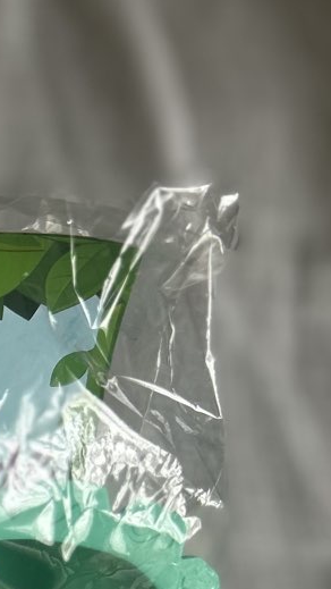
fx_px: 1108
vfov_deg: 26.3
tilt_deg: -67.7
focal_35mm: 71
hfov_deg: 15.3
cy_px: 717
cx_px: -206
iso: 100
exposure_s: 1/50
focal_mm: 5.7
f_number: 1.5
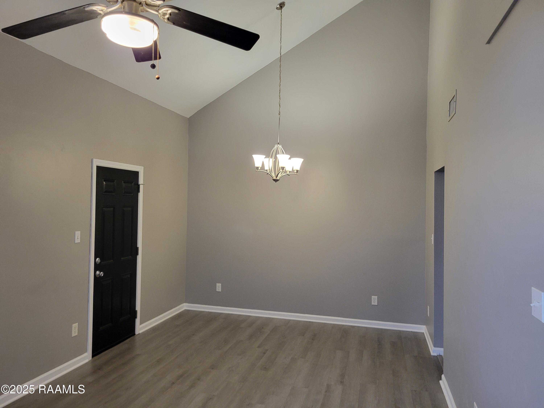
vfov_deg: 53.1
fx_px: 409
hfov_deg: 67.3
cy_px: 204
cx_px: 272
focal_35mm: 26
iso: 250
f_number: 1.8
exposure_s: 1/60
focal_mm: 5.4
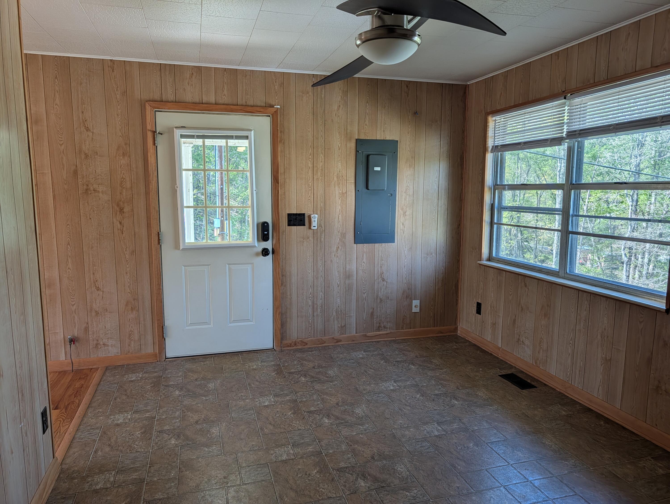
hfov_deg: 71.5
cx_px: 335
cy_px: 252
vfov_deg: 56.9
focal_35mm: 24
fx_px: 465
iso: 22
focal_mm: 6.9
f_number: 1.68
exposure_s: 1/405
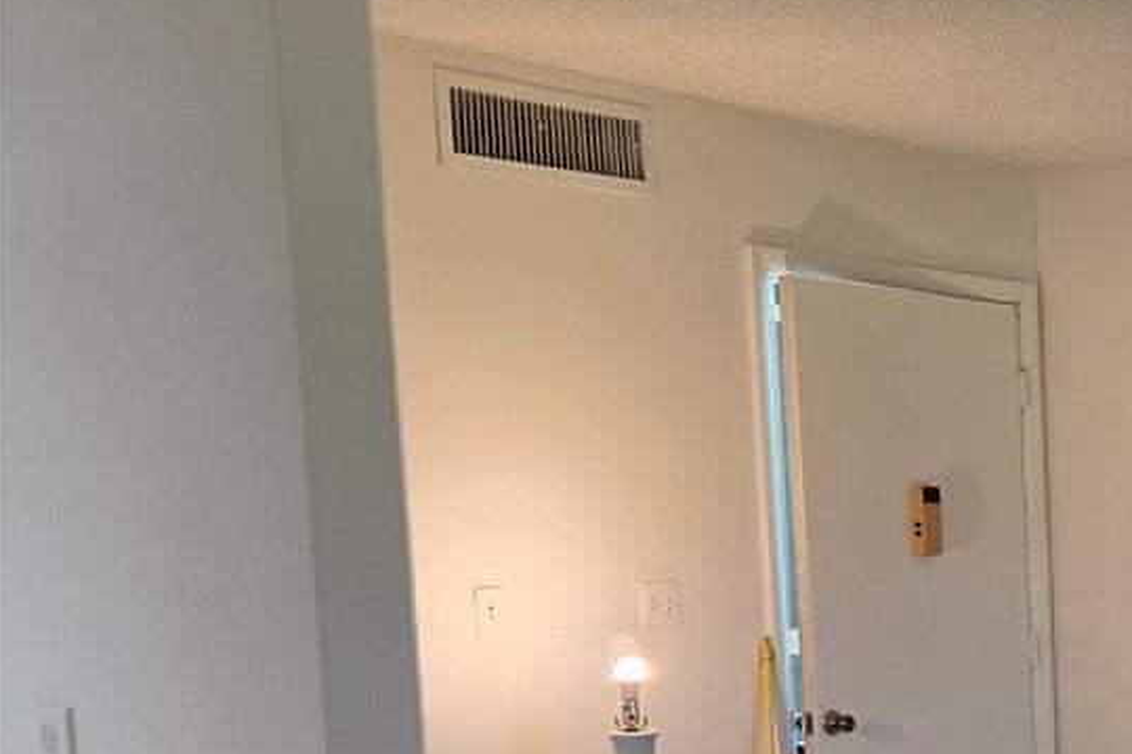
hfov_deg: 23.2
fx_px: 2232
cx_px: 1676
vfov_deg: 18.6
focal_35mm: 71
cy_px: 775
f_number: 1.8
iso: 200
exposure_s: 1/120
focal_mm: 5.4
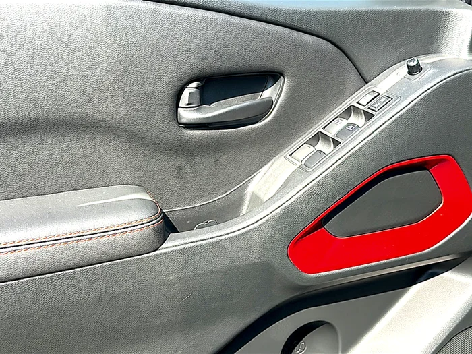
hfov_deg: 47.9
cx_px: 236
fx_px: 532
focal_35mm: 39
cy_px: 177
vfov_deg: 36.8
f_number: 1.78
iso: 80
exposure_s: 1/920
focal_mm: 6.86
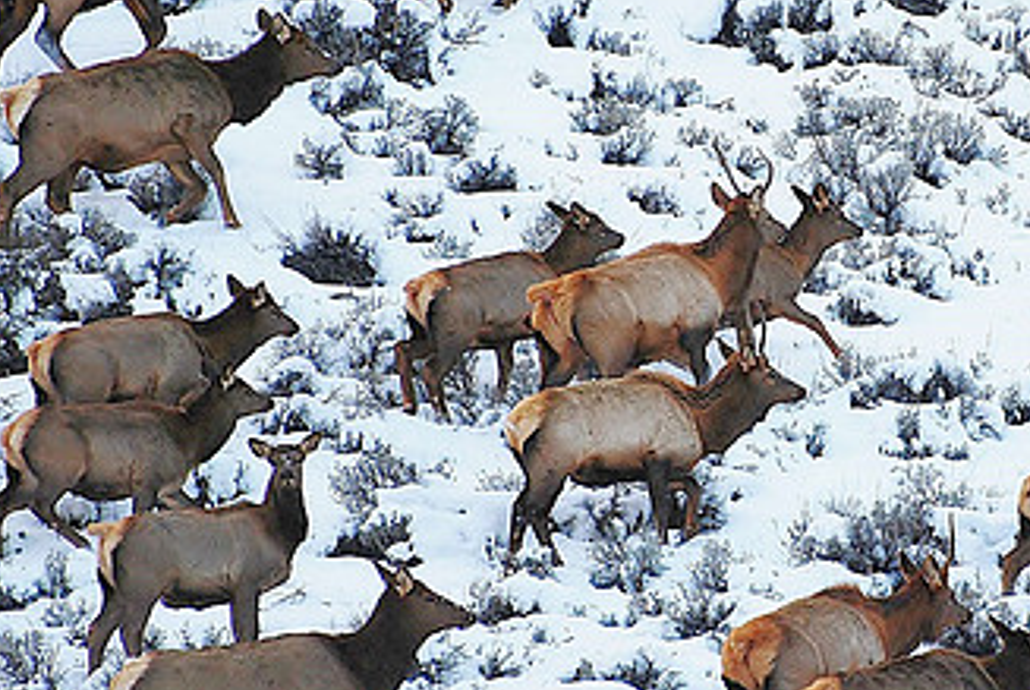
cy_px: 365
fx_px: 18679
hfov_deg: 3.2
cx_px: 841
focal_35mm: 652
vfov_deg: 2.1
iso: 400
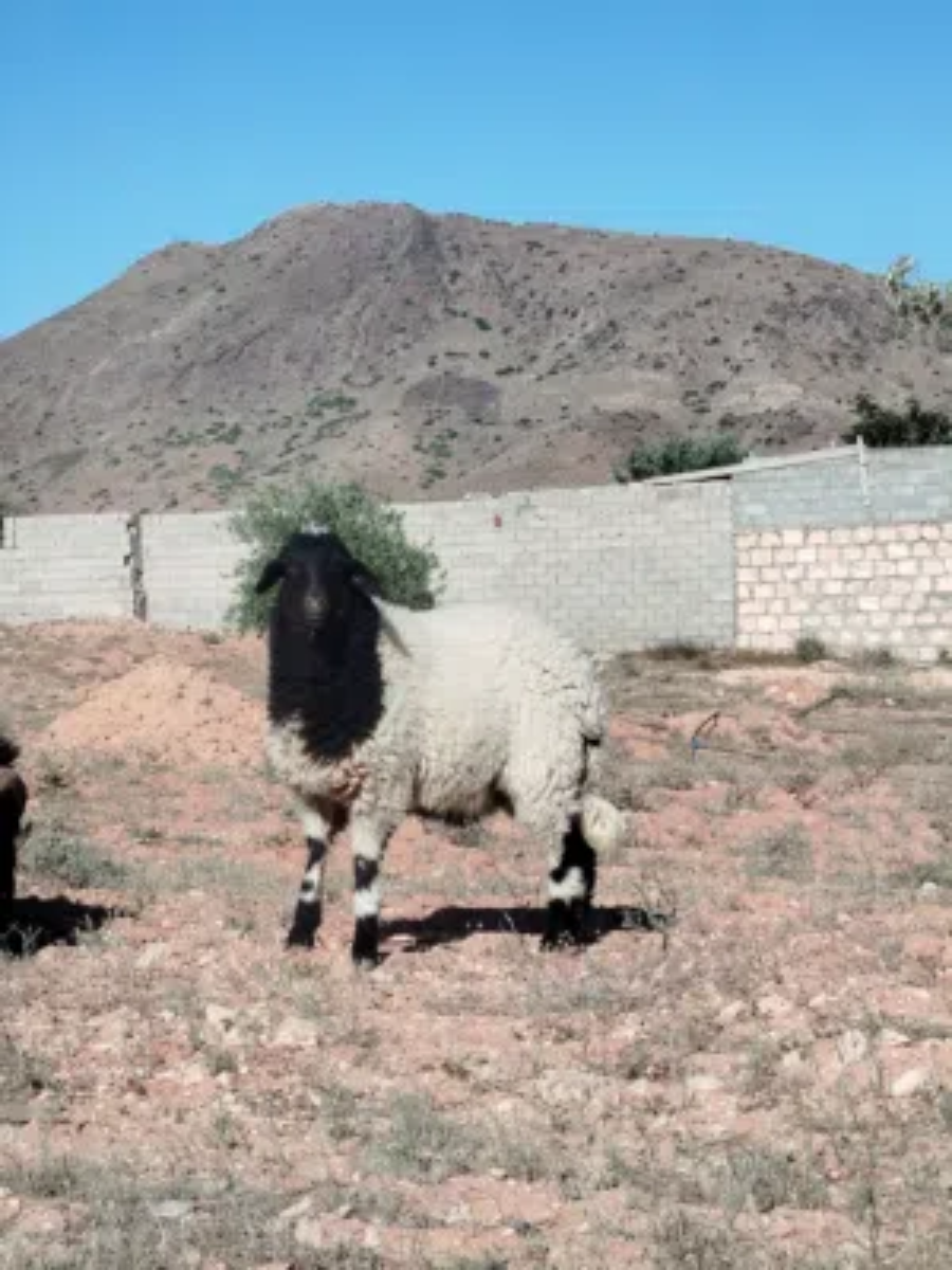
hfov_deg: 45.4
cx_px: 476
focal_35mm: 31
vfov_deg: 58.4
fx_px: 1137
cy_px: 635
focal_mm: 5.31
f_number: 1.7
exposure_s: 1/921
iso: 50
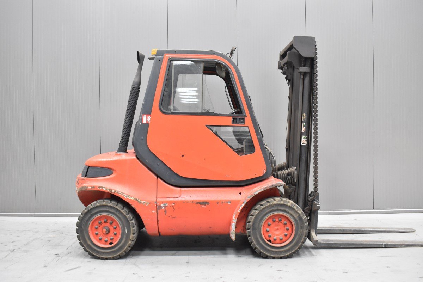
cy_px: 141
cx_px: 212
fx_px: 370
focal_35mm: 32
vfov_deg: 41.7
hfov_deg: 59.5
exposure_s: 1/20
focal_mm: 21
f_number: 5
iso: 1600
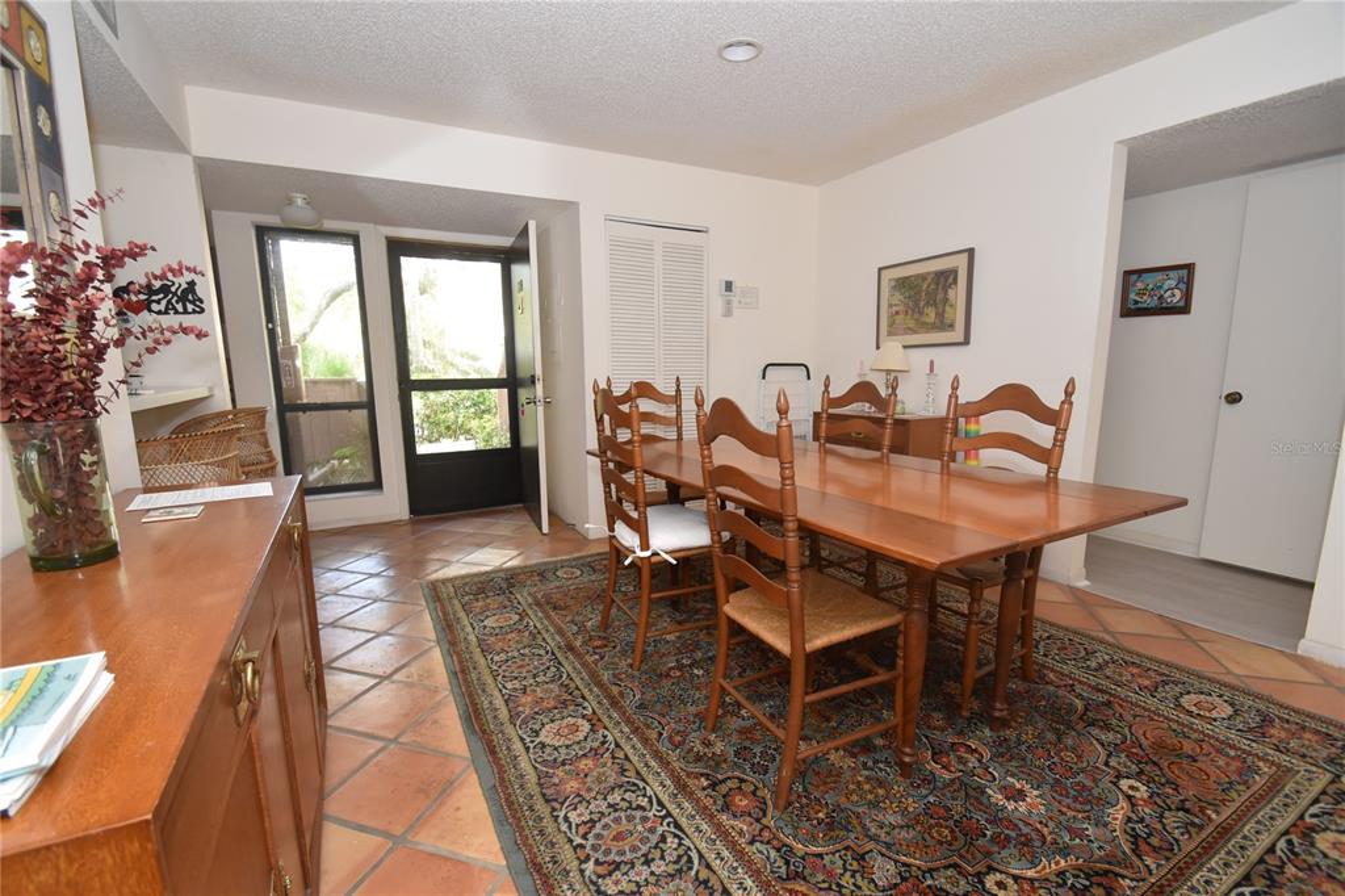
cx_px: 672
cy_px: 448
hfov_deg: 100.4
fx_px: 560
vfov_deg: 77.3
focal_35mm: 15
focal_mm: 10
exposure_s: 1/80
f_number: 4.5
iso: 800
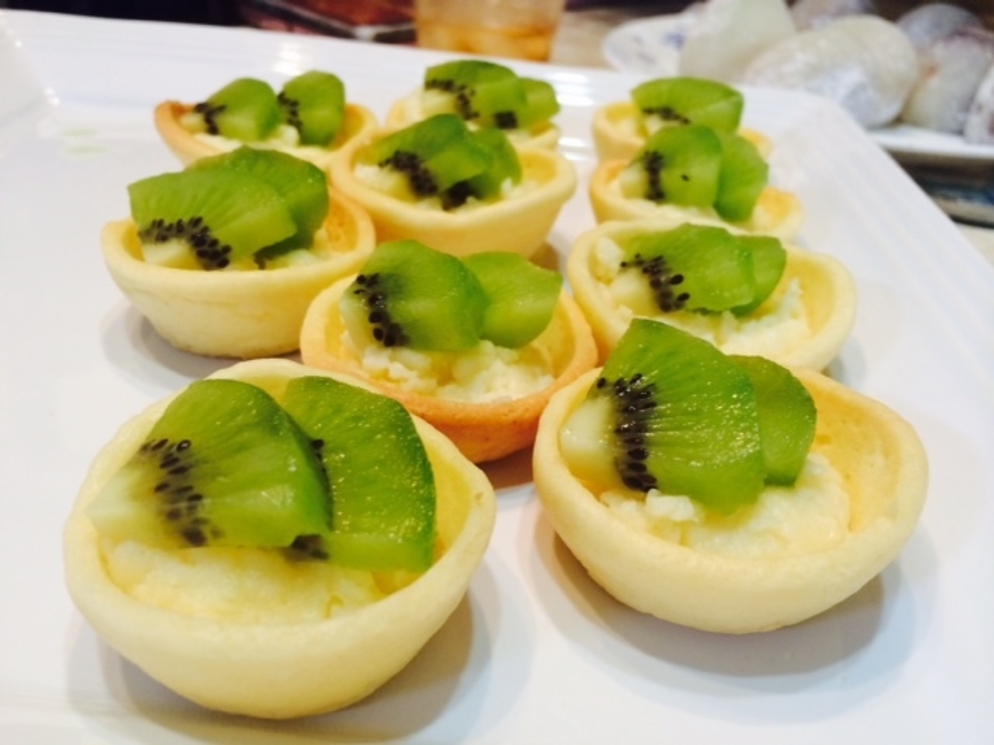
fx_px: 861
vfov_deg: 46.8
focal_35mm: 30
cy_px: 372
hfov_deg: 60.0
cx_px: 497
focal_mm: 4.12
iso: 100
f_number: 2.2
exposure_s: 1/33
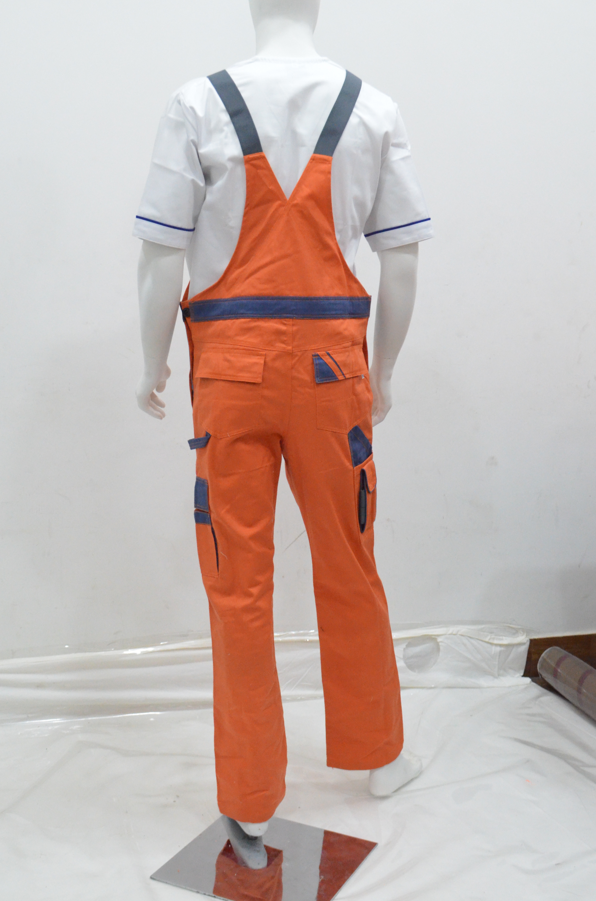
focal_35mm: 43
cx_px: 264
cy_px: 422
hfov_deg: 31.0
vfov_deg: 45.5
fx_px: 1073
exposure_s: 1/80
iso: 4000
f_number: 5.6
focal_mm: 24
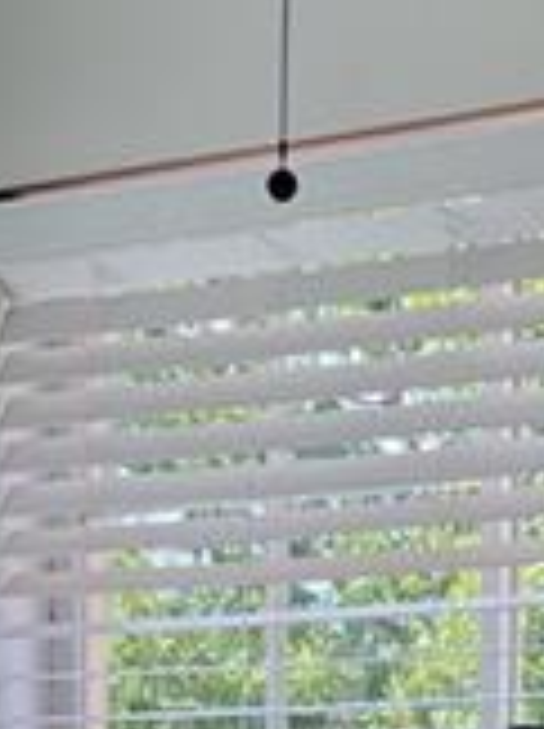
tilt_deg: -9.8
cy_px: 1683
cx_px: 58
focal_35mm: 193
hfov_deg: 7.7
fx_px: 4055
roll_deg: +1.1
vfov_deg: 9.3
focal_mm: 5.1
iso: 32
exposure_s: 1/330
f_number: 1.6
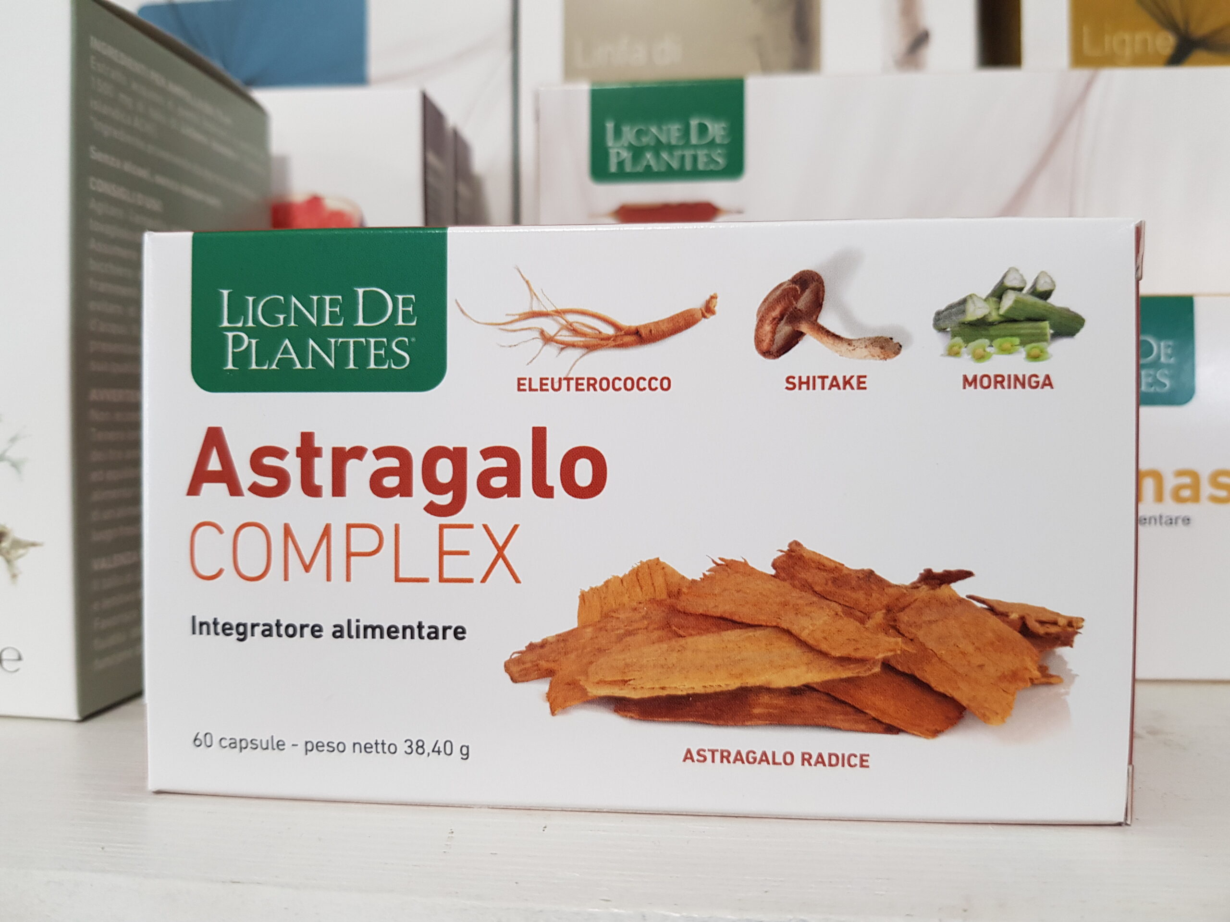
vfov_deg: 53.1
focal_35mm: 26
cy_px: 461
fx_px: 924
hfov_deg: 67.3
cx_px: 615
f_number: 1.7
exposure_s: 1/50
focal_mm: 4.2
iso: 125
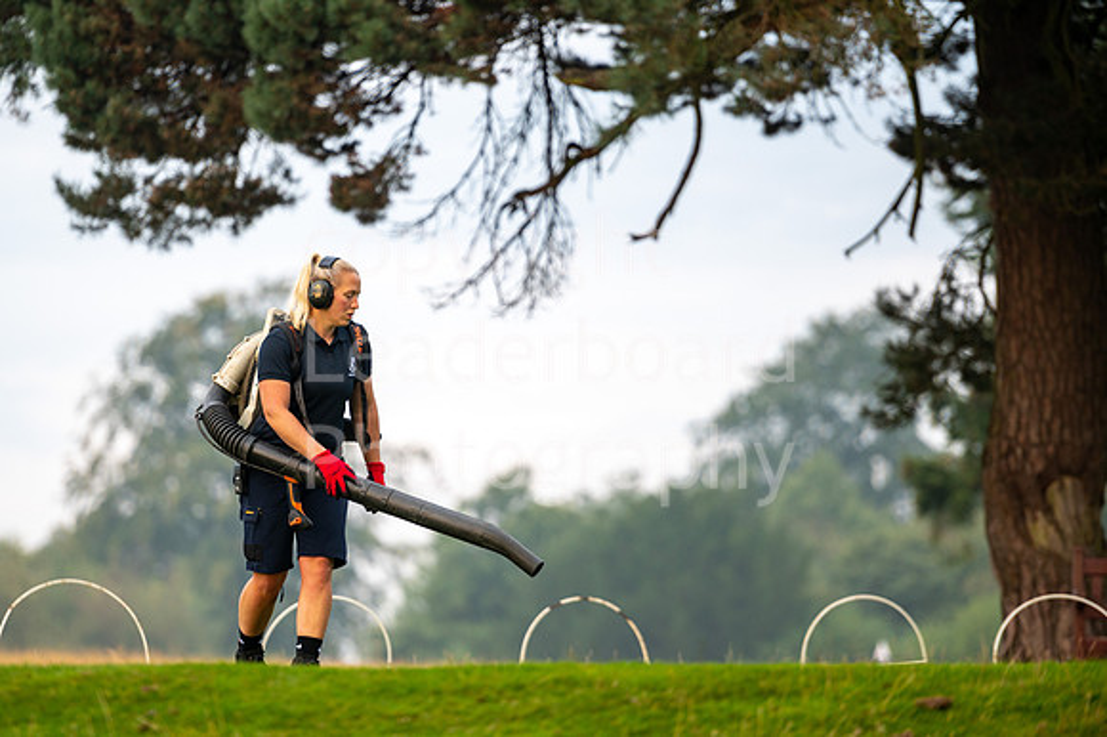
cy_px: 354
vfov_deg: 5.6
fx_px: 7471
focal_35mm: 243
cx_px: 447
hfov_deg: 8.5
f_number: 3.2
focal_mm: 200
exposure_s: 1/320
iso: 200
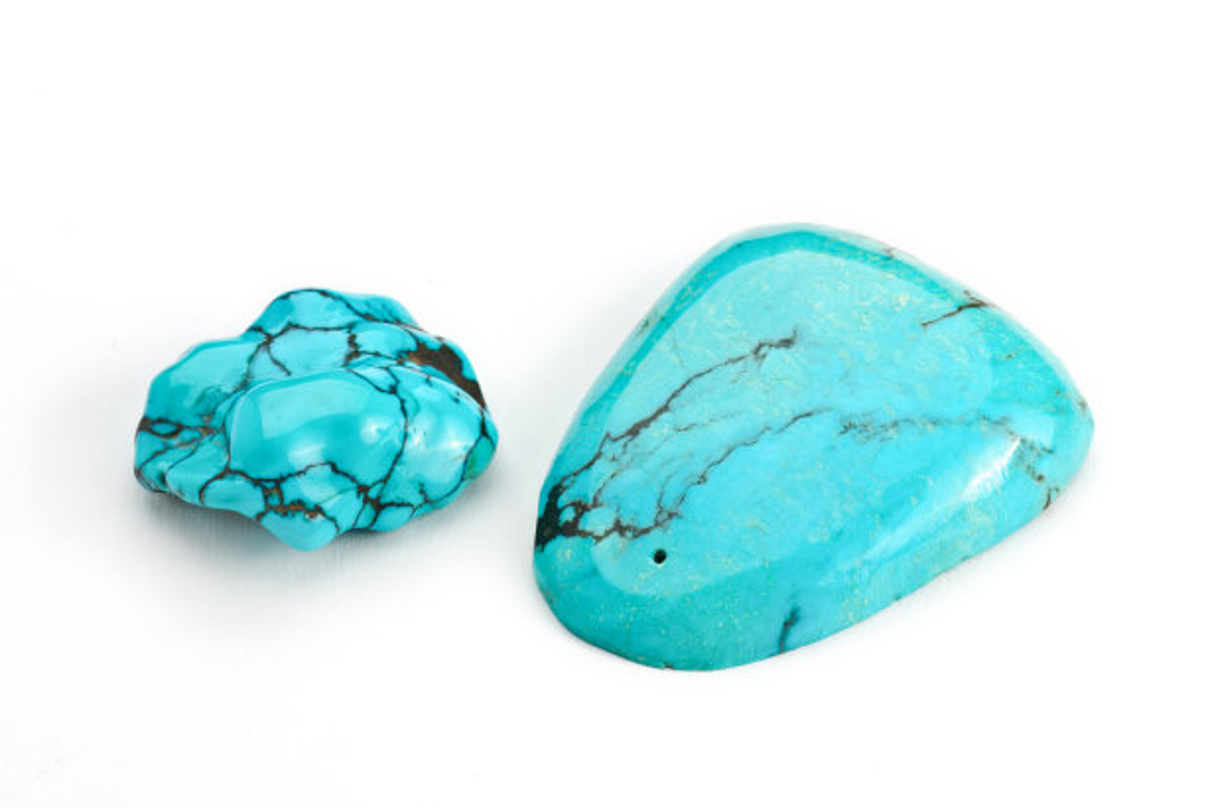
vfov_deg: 6.1
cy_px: 404
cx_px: 603
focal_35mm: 225
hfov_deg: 9.1
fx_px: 7548
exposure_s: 1/125
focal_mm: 150
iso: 100
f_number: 16
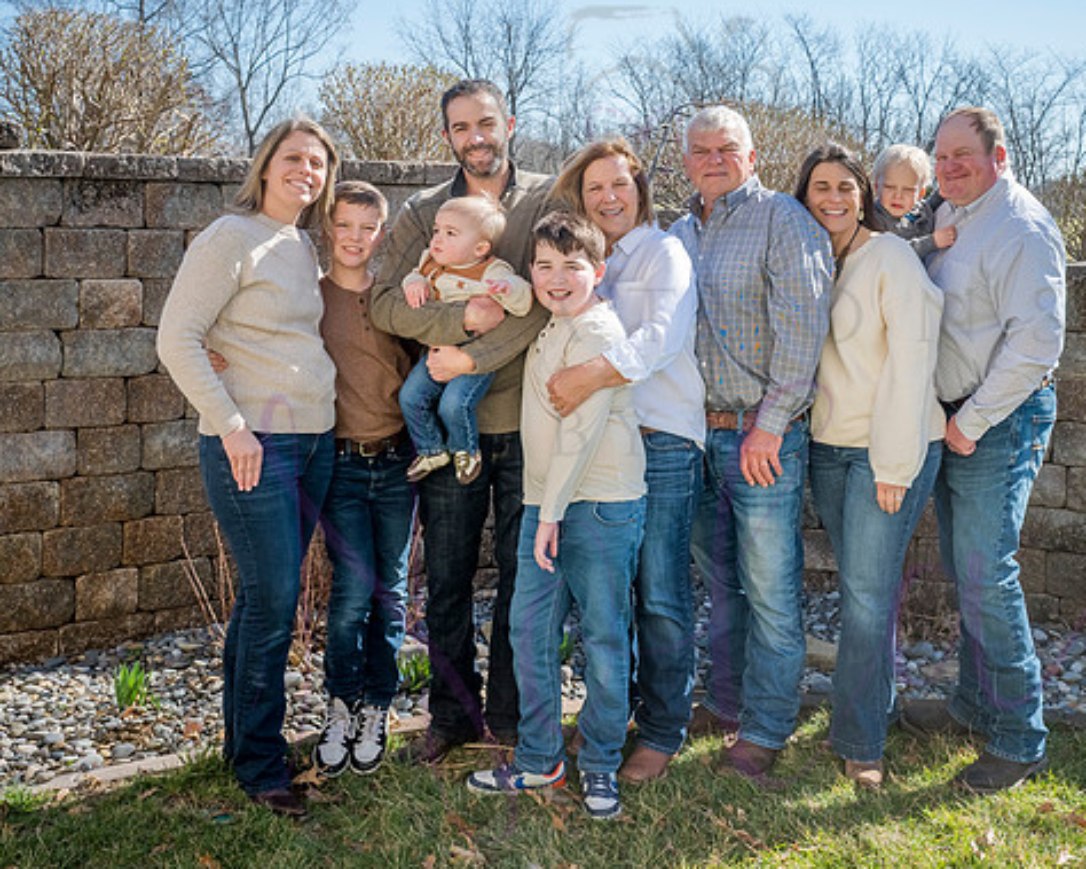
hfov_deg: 38.0
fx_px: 1575
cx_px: 630
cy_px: 295
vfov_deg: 30.6
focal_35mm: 49
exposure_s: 1/640
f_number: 7.1
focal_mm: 32
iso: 400
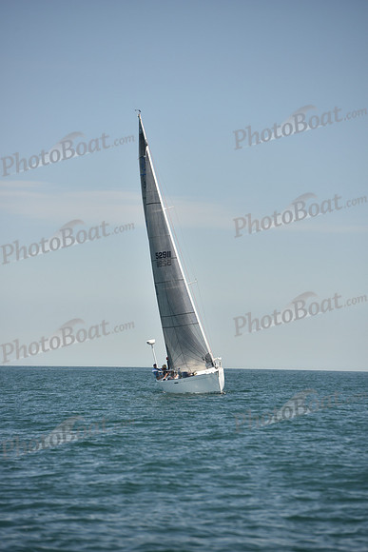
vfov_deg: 10.3
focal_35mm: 200
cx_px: 184
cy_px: 276
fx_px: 3065
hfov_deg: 6.9
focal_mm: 200
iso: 250
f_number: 5
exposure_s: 1/640
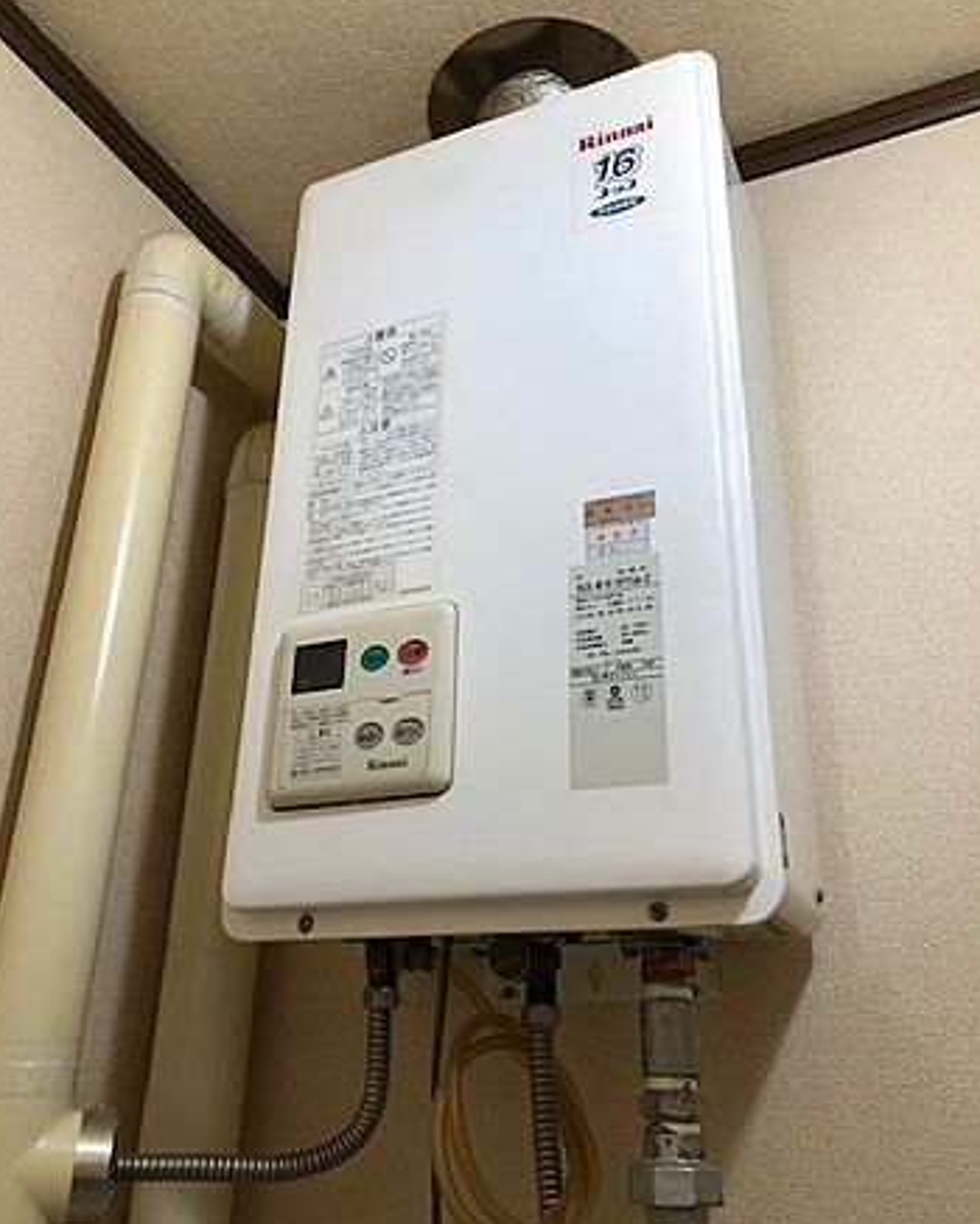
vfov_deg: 58.7
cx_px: 487
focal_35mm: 30
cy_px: 611
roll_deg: -2.9
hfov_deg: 48.5
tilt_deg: +21.3
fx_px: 1087
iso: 32
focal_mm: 3.99
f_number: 1.8
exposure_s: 1/25
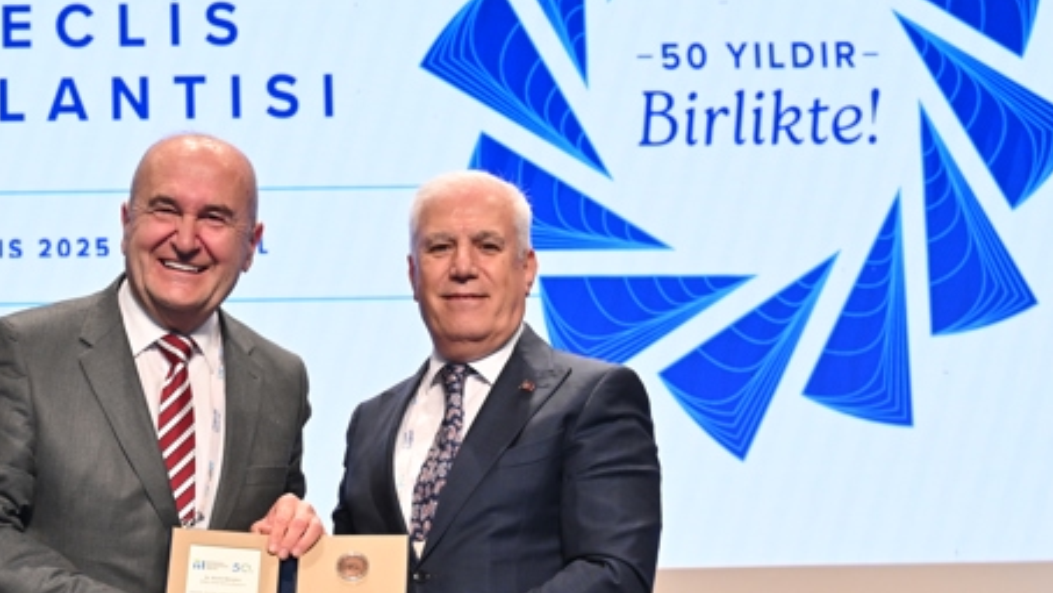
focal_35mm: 104
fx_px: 2904
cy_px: 414
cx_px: 284
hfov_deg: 20.4
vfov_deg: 11.6
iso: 1600
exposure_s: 1/200
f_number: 5.6
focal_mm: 50
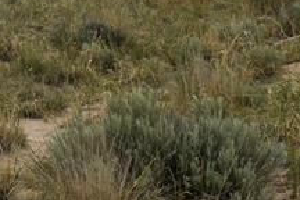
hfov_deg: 13.0
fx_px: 1245
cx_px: -157
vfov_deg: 8.9
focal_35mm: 149
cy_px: -122
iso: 100
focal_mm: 21
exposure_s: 1/400
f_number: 10
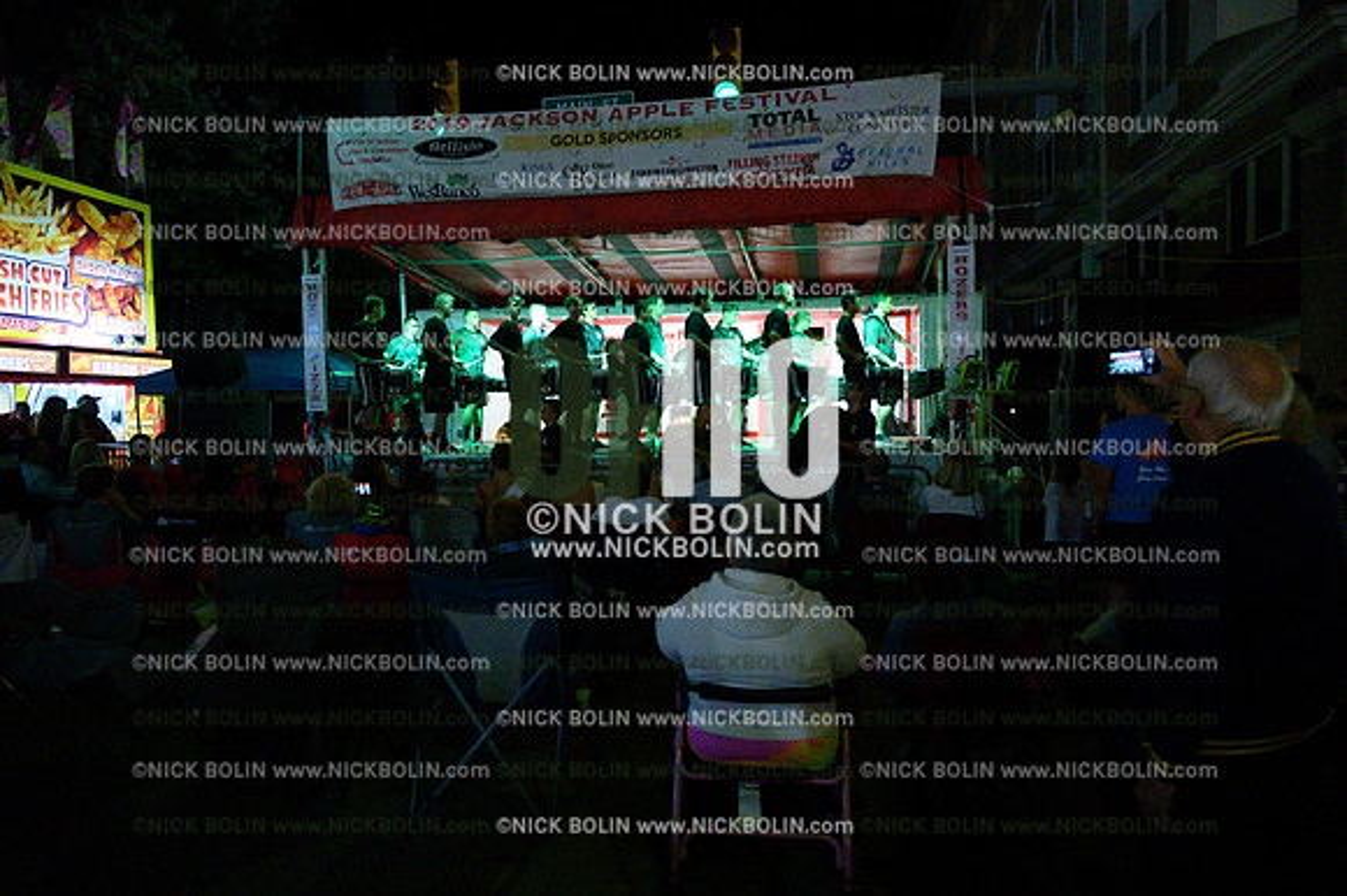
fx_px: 897
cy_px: 448
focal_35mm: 24
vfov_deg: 53.1
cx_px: 674
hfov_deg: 73.8
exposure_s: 1/1000
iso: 32000
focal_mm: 24
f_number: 4
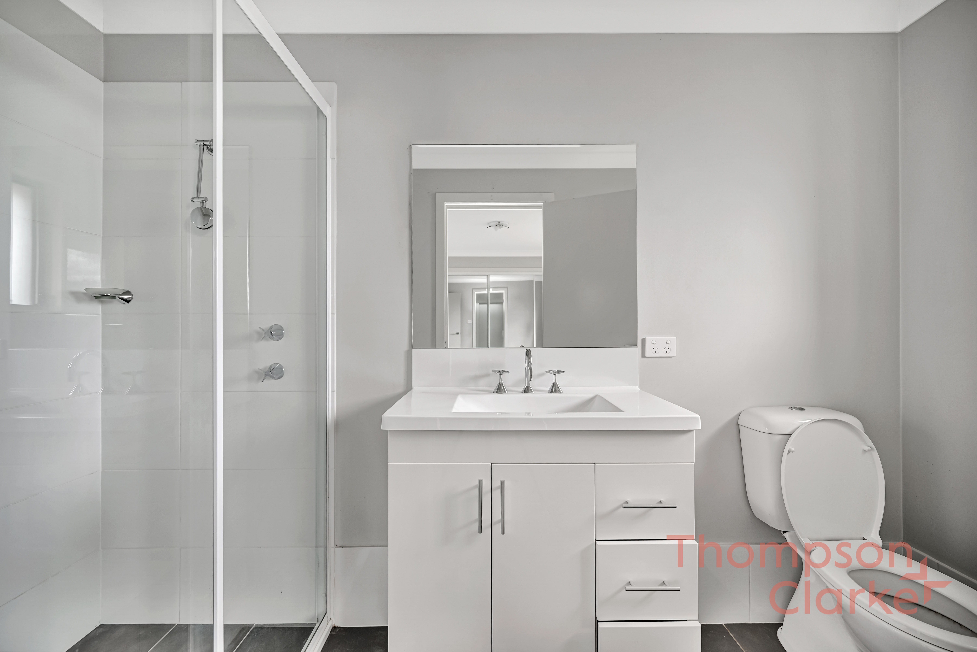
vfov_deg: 81.3
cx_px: 488
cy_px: 326
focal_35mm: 14
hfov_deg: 104.2
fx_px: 380
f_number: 4.5
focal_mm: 14
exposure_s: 1/4
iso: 100
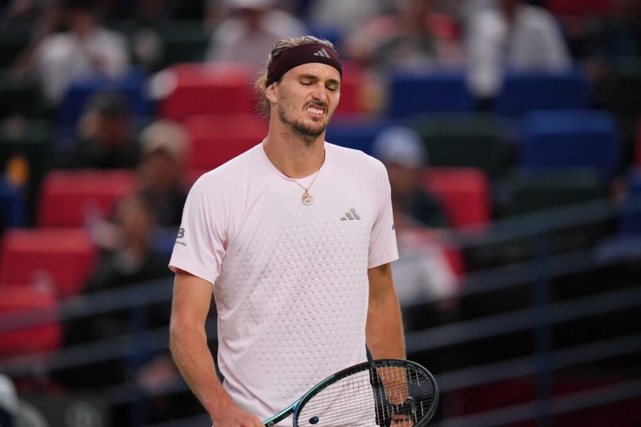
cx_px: 320
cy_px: 214
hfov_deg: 5.2
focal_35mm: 400
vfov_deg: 3.4
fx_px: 7119
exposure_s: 1/2500
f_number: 2.8
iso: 2000
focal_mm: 400
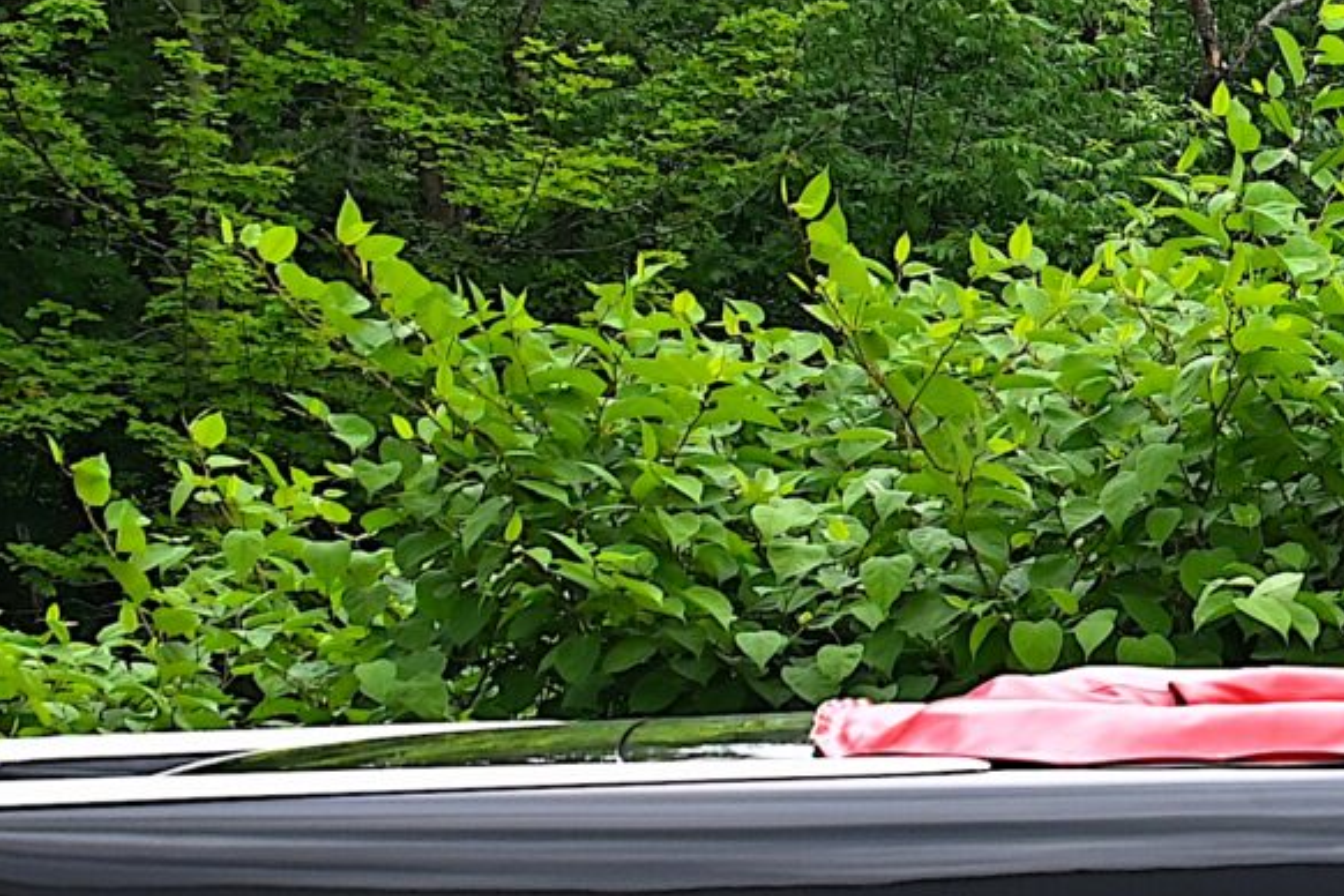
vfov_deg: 6.9
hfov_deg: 10.0
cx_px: 2067
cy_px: 373
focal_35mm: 198
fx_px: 7391
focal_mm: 30
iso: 400
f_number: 3.8
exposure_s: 1/125
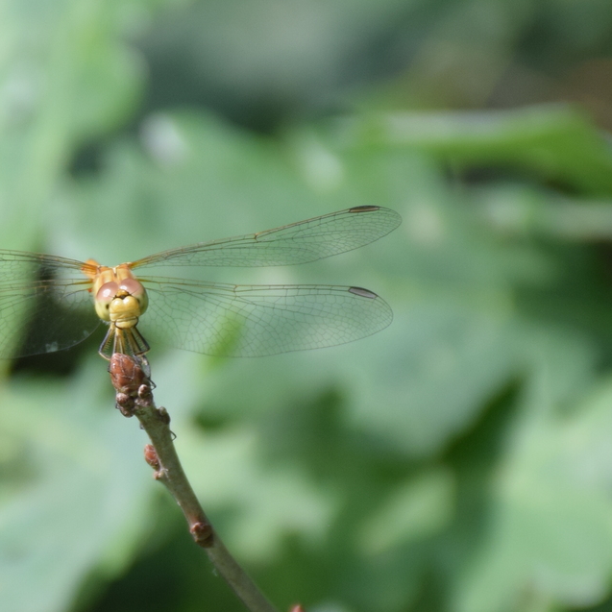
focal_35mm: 269
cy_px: 306
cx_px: 175
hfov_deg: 6.5
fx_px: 5381
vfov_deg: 6.5
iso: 320
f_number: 7.1
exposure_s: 1/160
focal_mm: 140
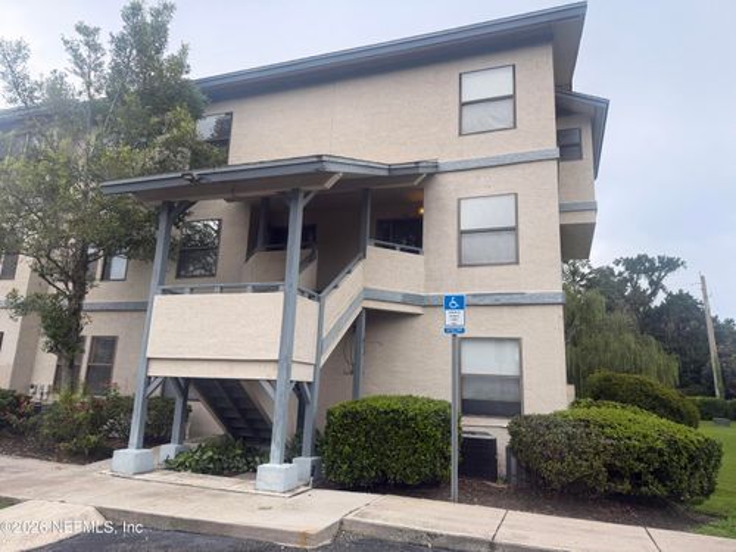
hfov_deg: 71.6
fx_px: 510
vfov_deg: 56.8
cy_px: 276
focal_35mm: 24
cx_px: 368
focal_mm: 6.76
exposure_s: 1/1046
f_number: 1.78
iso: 80
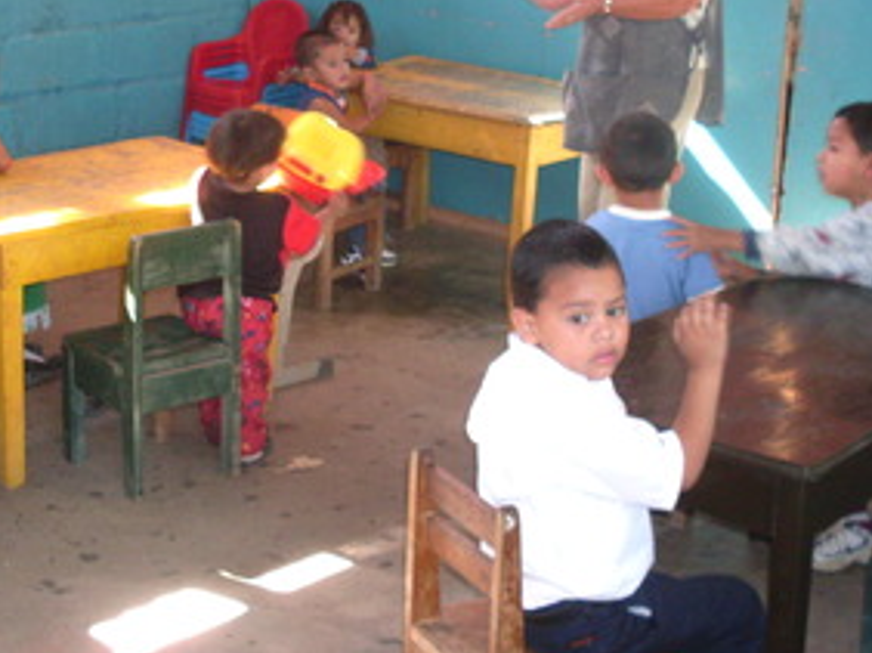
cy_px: 210
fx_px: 1712
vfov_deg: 21.5
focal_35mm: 68
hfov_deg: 28.6
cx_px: 476
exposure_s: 1/20
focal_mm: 6.3
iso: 100
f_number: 2.8
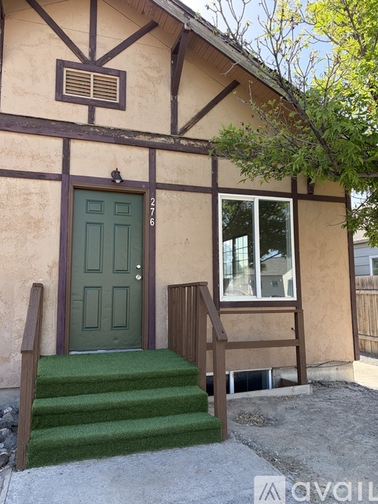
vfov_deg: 65.3
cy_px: 245
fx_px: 393
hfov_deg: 51.3
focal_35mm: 27
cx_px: 185
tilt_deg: +6.4
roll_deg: +0.5
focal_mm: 5.96
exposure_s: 1/601
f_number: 1.6
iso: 64
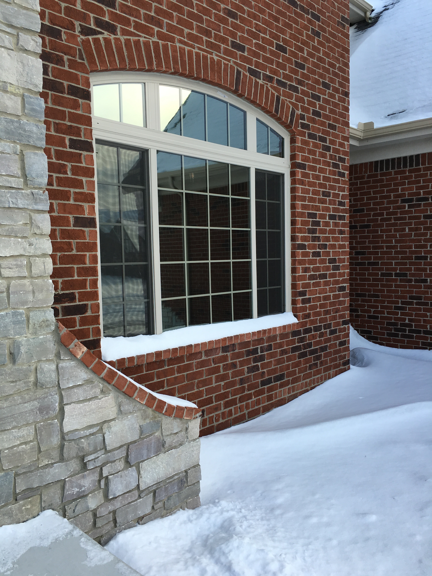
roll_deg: +1.4
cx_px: 216
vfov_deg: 61.7
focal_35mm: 29
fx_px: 483
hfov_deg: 48.2
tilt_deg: -2.8
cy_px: 288
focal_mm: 4.15
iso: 25
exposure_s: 1/379
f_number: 2.2
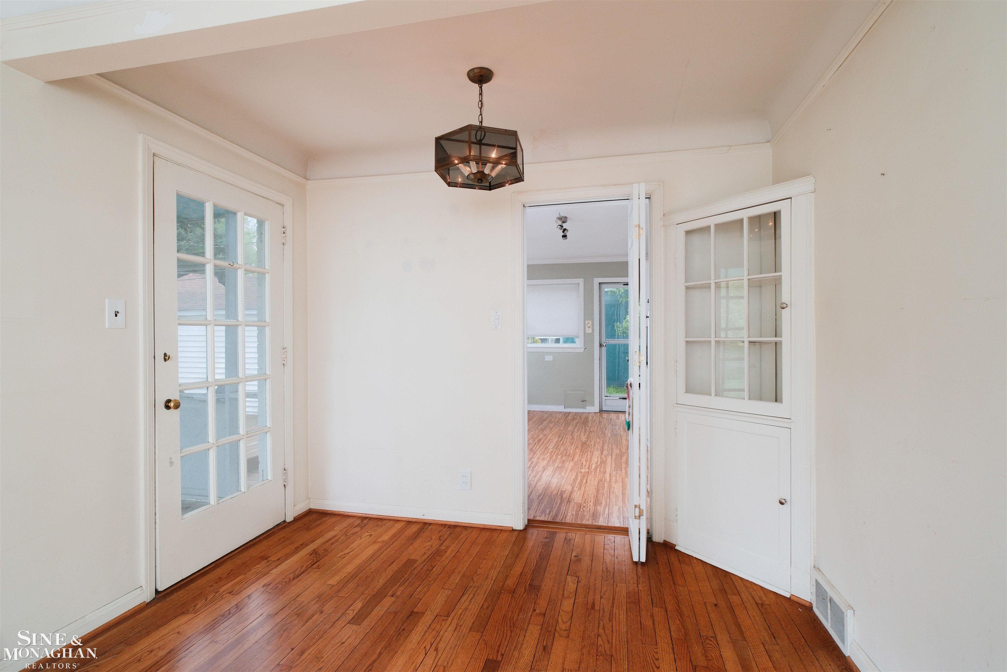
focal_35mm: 18
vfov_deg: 67.4
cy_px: 336
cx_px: 504
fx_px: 503
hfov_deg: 90.0
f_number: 7.1
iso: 800
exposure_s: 1/250
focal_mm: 11.7
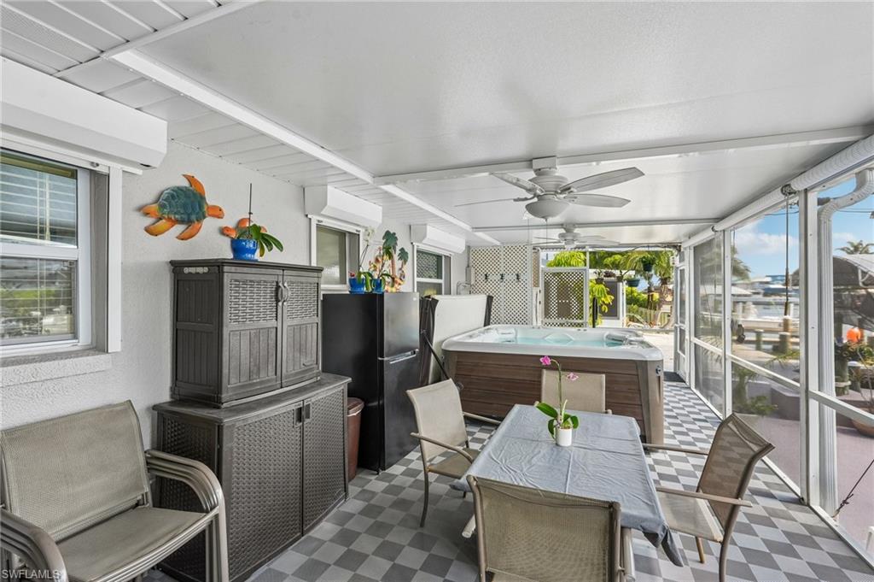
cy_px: 291
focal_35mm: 16
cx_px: 437
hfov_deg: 96.8
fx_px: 388
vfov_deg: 73.7
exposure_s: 1/60
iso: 400
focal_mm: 16
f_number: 8
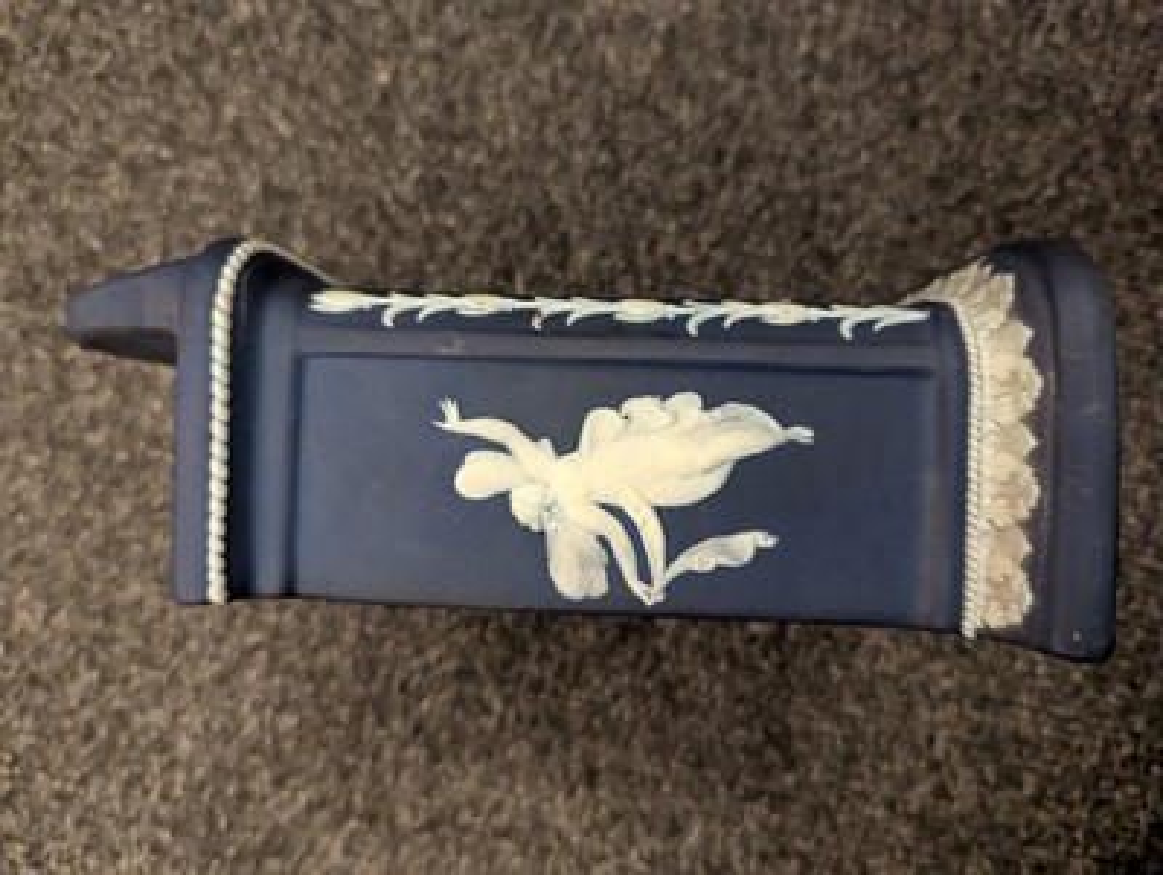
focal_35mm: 24
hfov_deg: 71.5
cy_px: 438
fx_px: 807
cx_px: 582
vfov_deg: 56.9
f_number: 1.85
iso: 3015
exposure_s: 1/100
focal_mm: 6.81
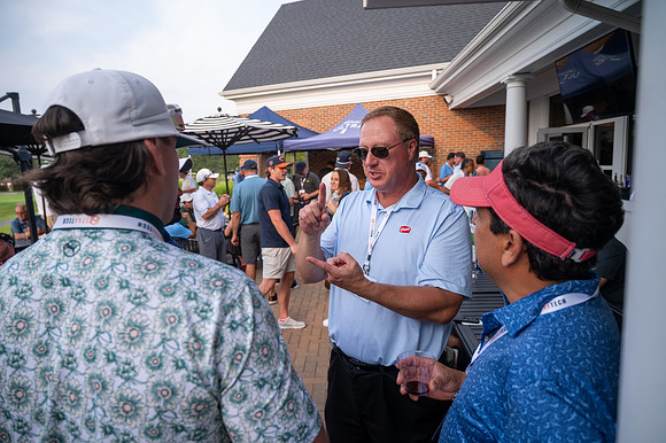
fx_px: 444
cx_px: 333
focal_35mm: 24
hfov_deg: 73.8
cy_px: 222
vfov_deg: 53.1
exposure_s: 1/800
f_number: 4
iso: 500
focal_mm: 24
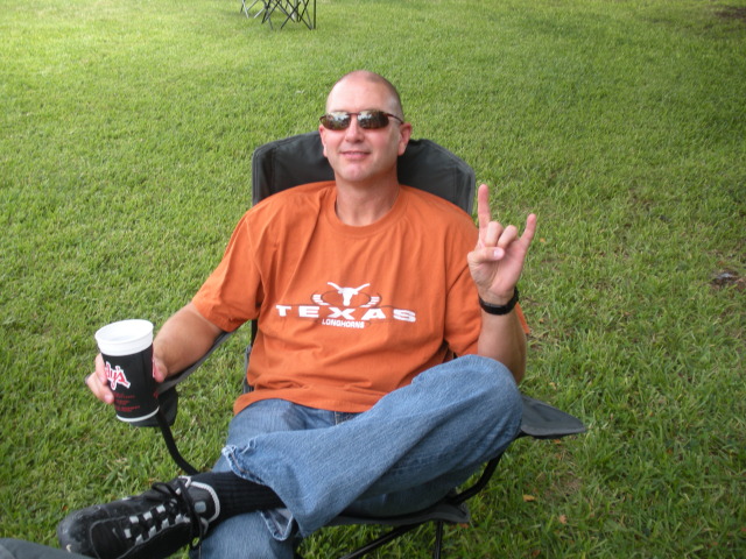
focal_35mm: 36
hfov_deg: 51.4
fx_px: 776
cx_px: 373
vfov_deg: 39.7
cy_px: 280
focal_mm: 6.3
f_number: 3.5
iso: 64
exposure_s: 1/91.6
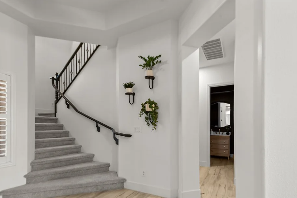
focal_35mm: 18
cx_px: 146
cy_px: 110
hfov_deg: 90.0
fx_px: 149
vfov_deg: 67.2
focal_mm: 16
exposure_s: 1/1.67
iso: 100
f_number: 8
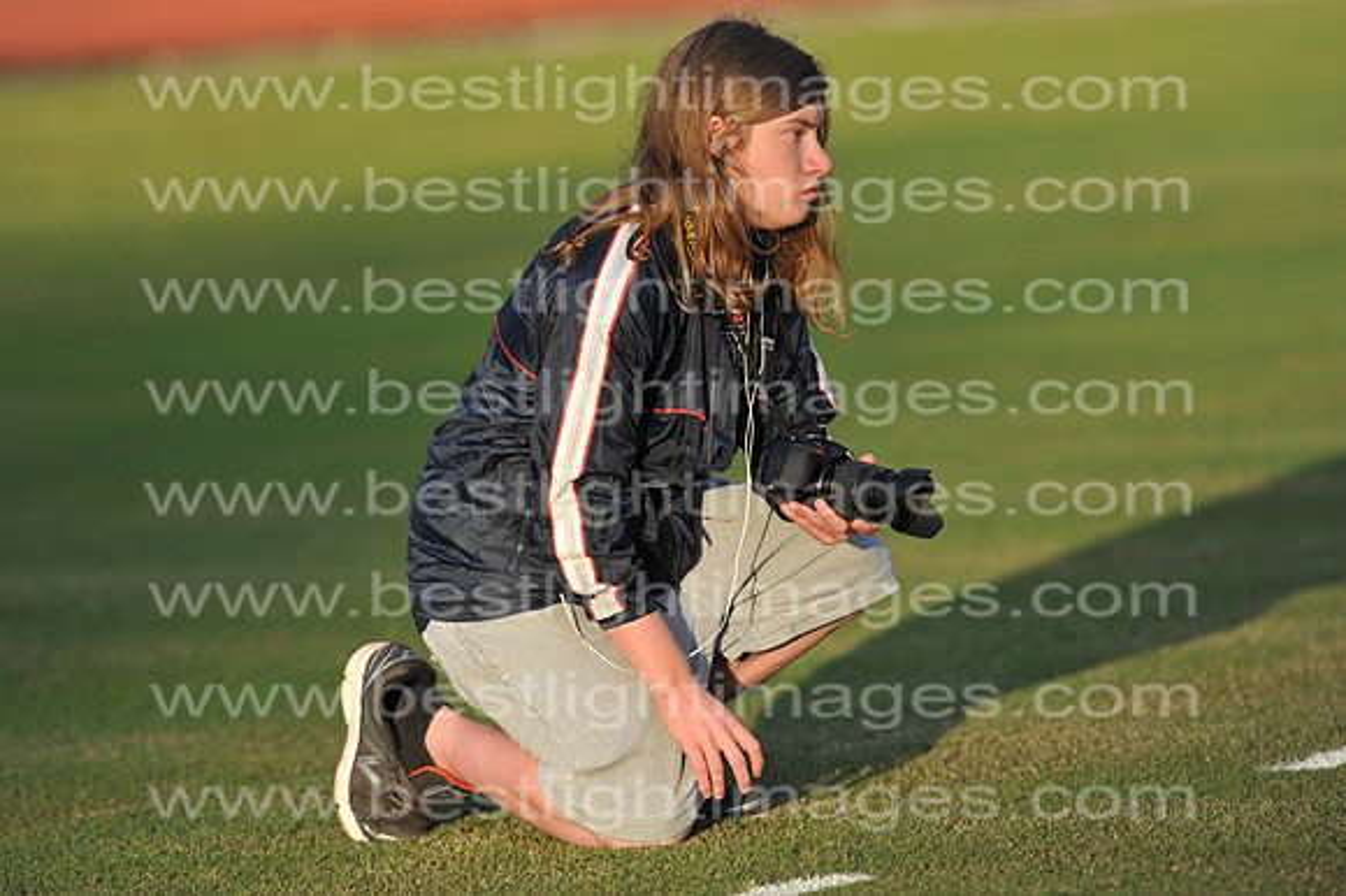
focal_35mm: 300
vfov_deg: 4.6
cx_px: 673
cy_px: 448
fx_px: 11210
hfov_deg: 6.9
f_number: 4
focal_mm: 300
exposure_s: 1/4000
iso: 1000
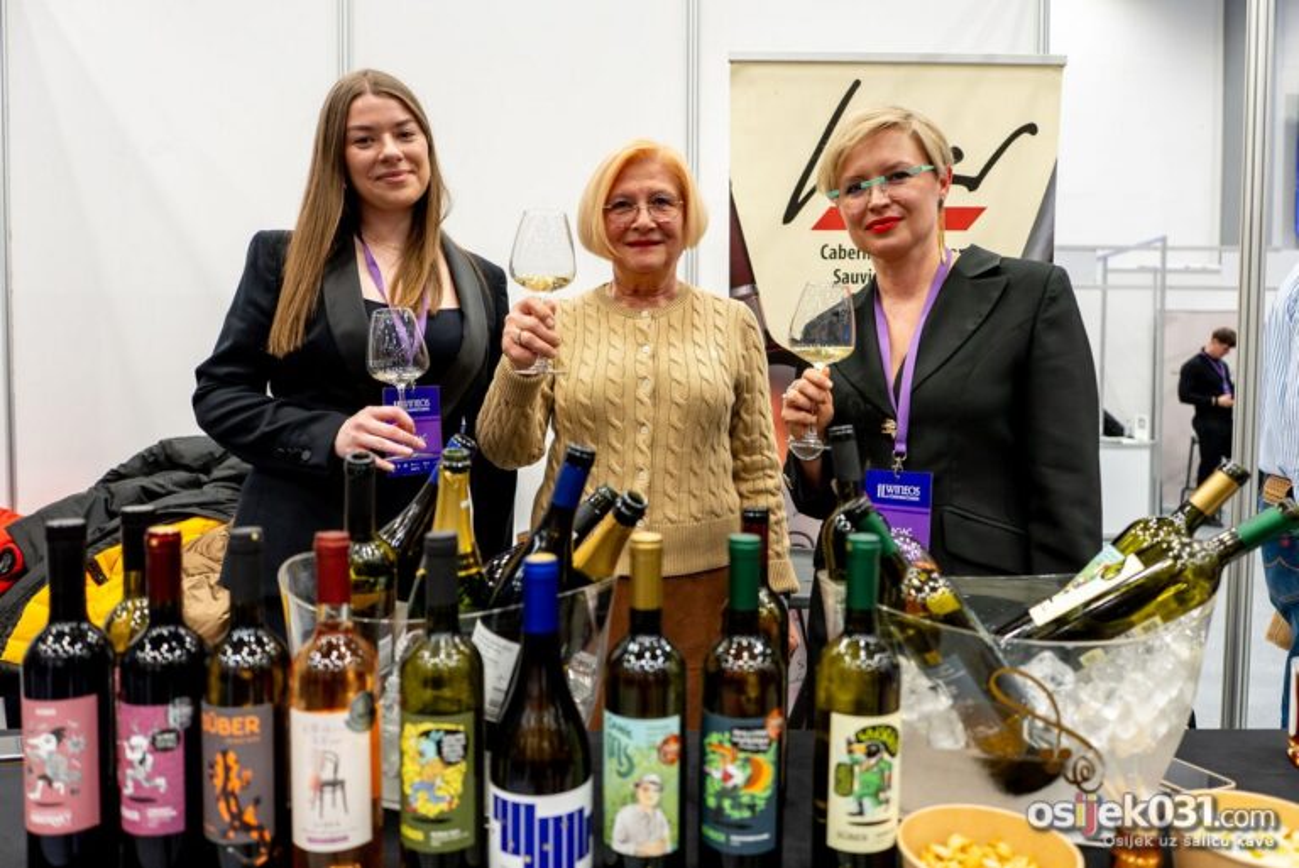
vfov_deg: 48.4
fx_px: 966
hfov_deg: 67.8
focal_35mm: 27
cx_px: 650
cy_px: 434
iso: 1600
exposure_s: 1/125
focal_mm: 26
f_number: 2.8
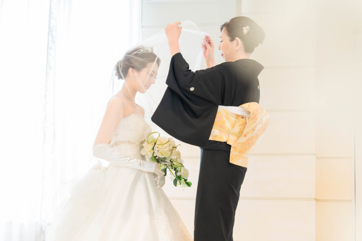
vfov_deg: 18.2
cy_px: 120
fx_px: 754
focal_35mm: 75
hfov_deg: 27.0
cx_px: 181
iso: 2000
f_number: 4
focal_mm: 75
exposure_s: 1/125
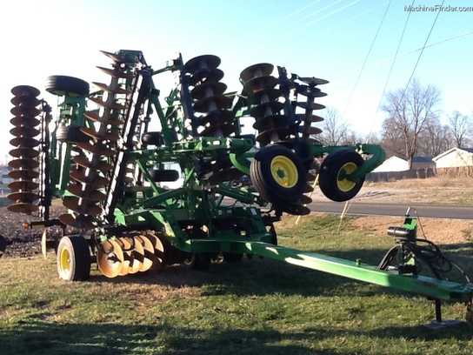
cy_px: 178
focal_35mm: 44
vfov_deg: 32.9
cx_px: 236
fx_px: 601
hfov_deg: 42.9
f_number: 2.4
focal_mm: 2.03
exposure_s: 1/315
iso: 40
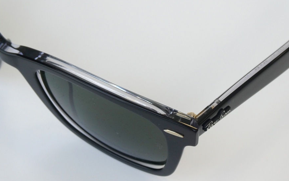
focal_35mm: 109
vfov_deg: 12.0
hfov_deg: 19.1
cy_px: 123
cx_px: 132
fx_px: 859
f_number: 4.9
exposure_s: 1/100
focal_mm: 16.1
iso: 80
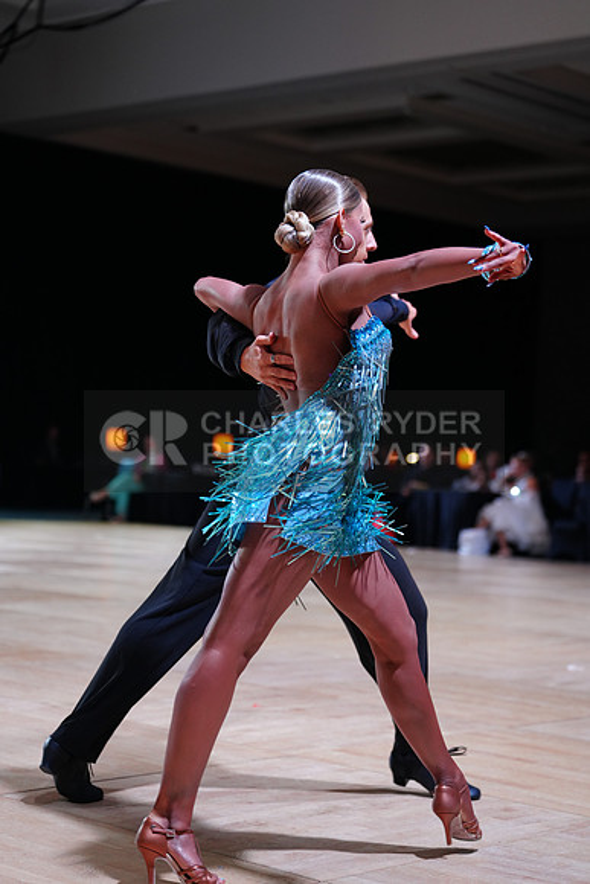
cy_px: 442
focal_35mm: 70
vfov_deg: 28.8
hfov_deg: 19.5
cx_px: 295
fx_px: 1720
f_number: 2.8
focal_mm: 70
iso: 1000
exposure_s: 1/500
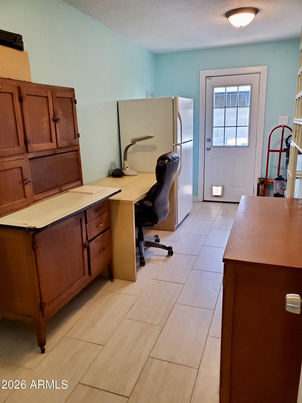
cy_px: 202
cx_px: 151
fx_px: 302
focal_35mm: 26
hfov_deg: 53.1
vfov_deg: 67.3
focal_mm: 4.3
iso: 320
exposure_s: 1/40
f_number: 2.4
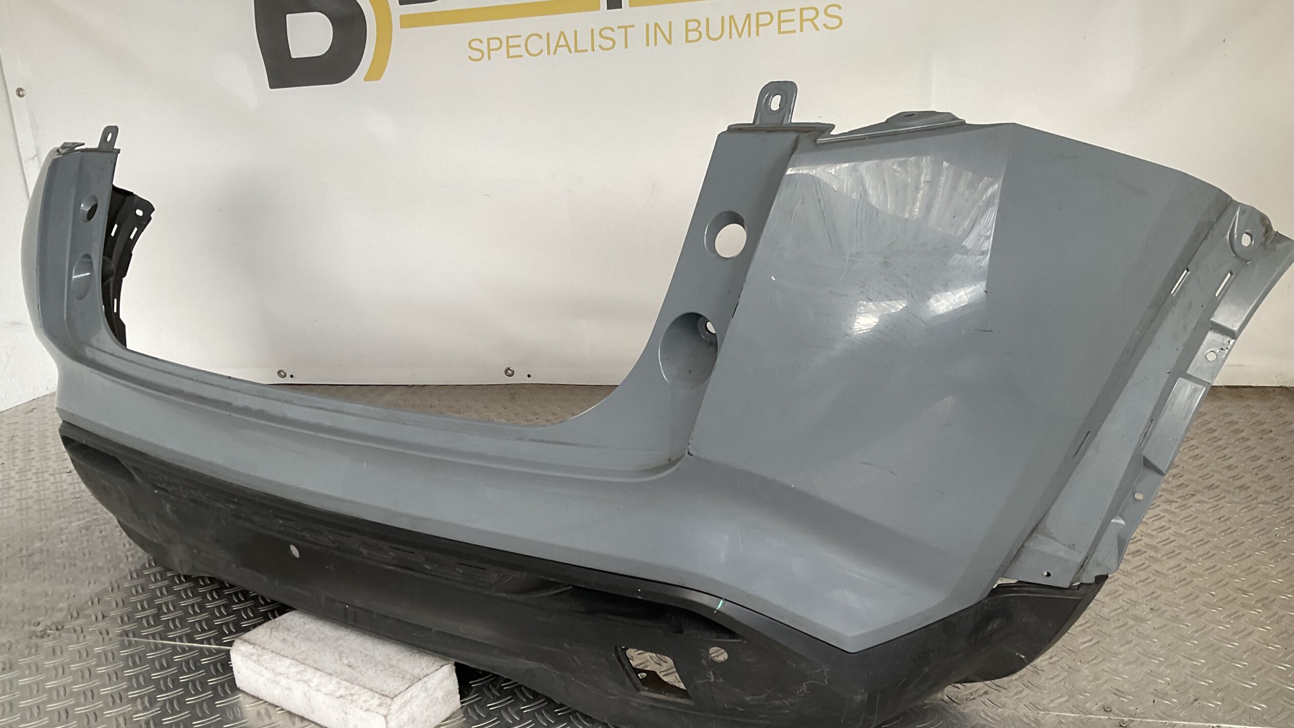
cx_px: 651
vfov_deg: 36.5
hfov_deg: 61.0
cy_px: 435
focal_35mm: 32
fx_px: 1098
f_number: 1.8
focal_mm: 3
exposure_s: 1/120
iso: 50
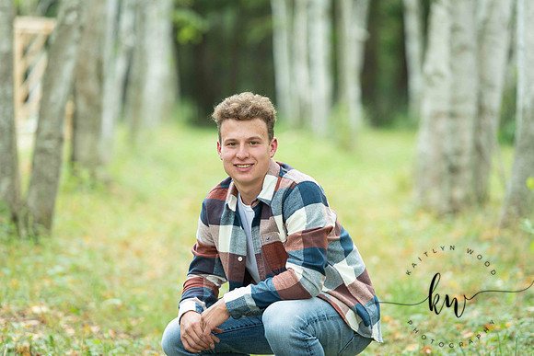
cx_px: 267
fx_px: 2448
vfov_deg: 8.3
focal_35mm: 165
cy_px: 178
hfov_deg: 12.4
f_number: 3.2
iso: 400
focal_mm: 165
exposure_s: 1/200
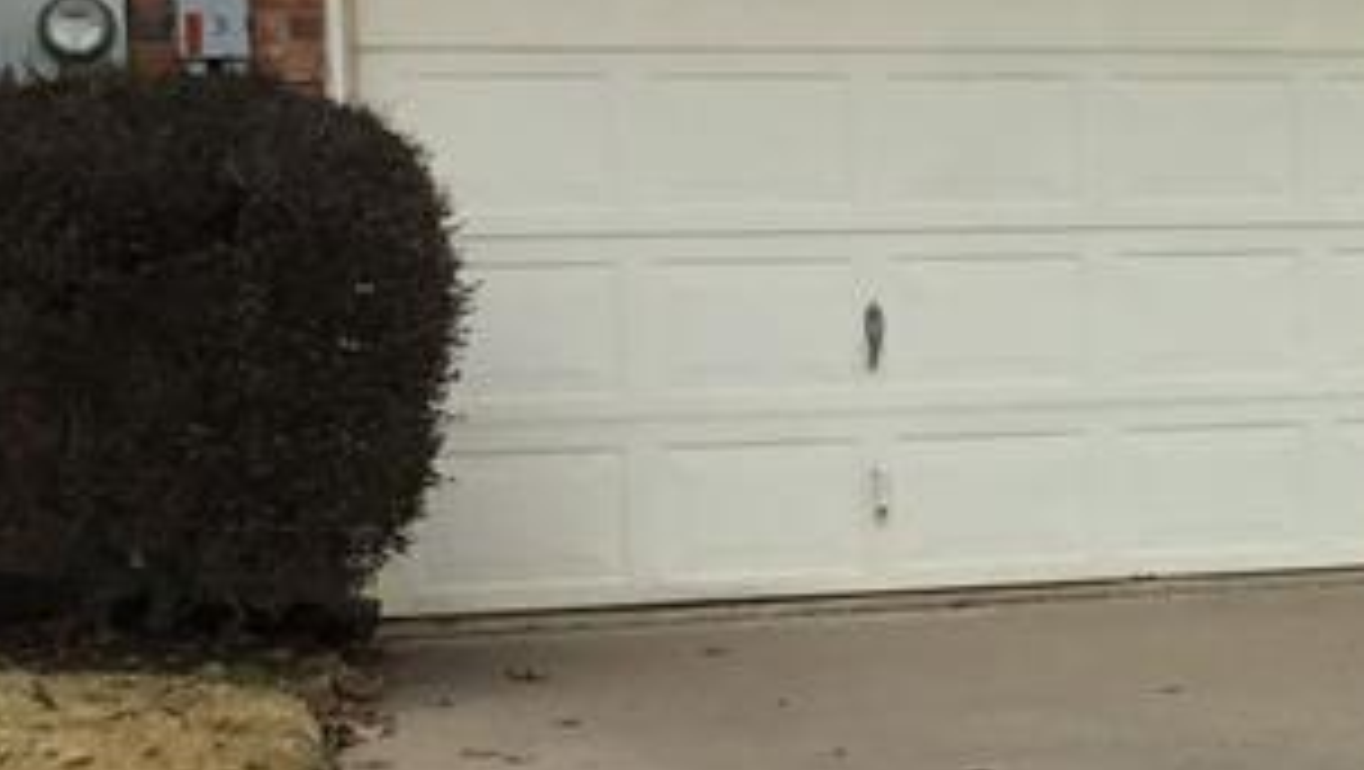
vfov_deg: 10.7
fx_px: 4126
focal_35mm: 114
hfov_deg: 16.6
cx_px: 2219
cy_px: 387
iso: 25
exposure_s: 1/1274
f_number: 2.4
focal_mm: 3.3
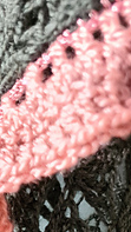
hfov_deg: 11.7
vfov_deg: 20.6
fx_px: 567
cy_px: 323
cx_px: -137
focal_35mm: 92
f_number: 1.8
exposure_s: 1/50
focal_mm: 5.4
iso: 400
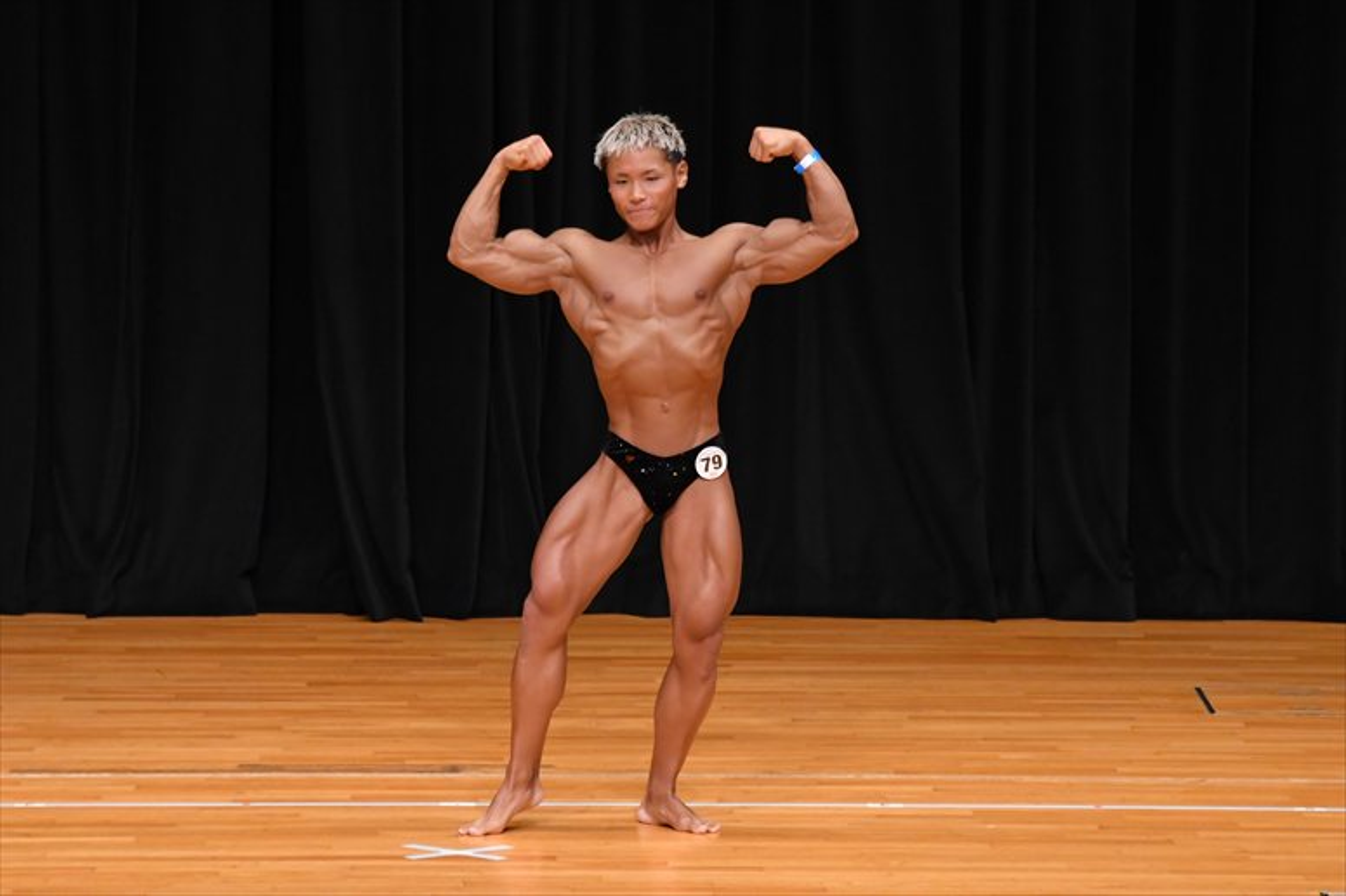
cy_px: 448
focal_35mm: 270
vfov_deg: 5.1
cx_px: 673
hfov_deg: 7.6
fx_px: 10090
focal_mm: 180
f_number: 5.6
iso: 3200
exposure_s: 1/400
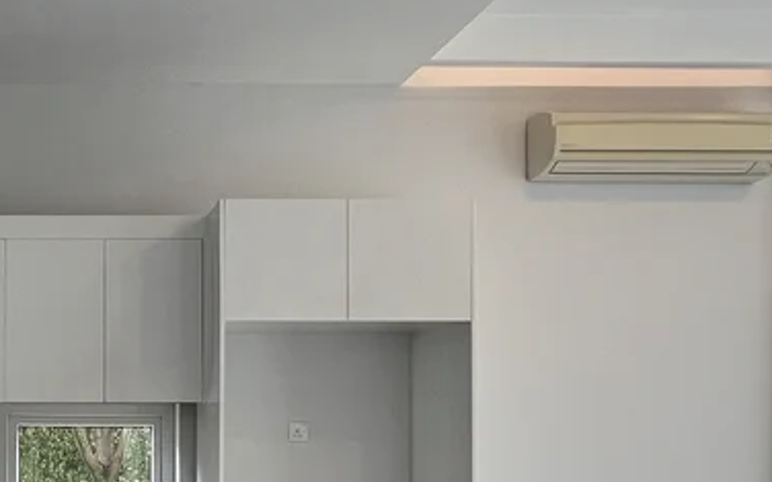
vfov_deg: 28.5
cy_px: 394
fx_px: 926
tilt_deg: +0.2
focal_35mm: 44
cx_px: 62
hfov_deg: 41.3
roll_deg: +0.0
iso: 80
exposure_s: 1/100
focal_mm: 1.57
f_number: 1.8
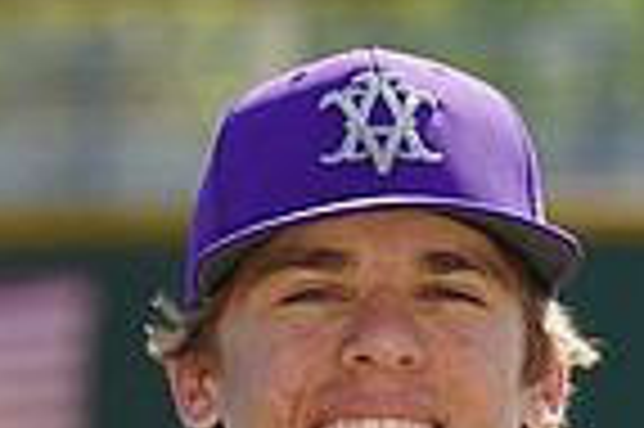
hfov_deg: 2.1
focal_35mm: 967
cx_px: 207
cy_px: 698
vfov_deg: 1.4
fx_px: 17279
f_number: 8
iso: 100
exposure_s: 1/250
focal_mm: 238
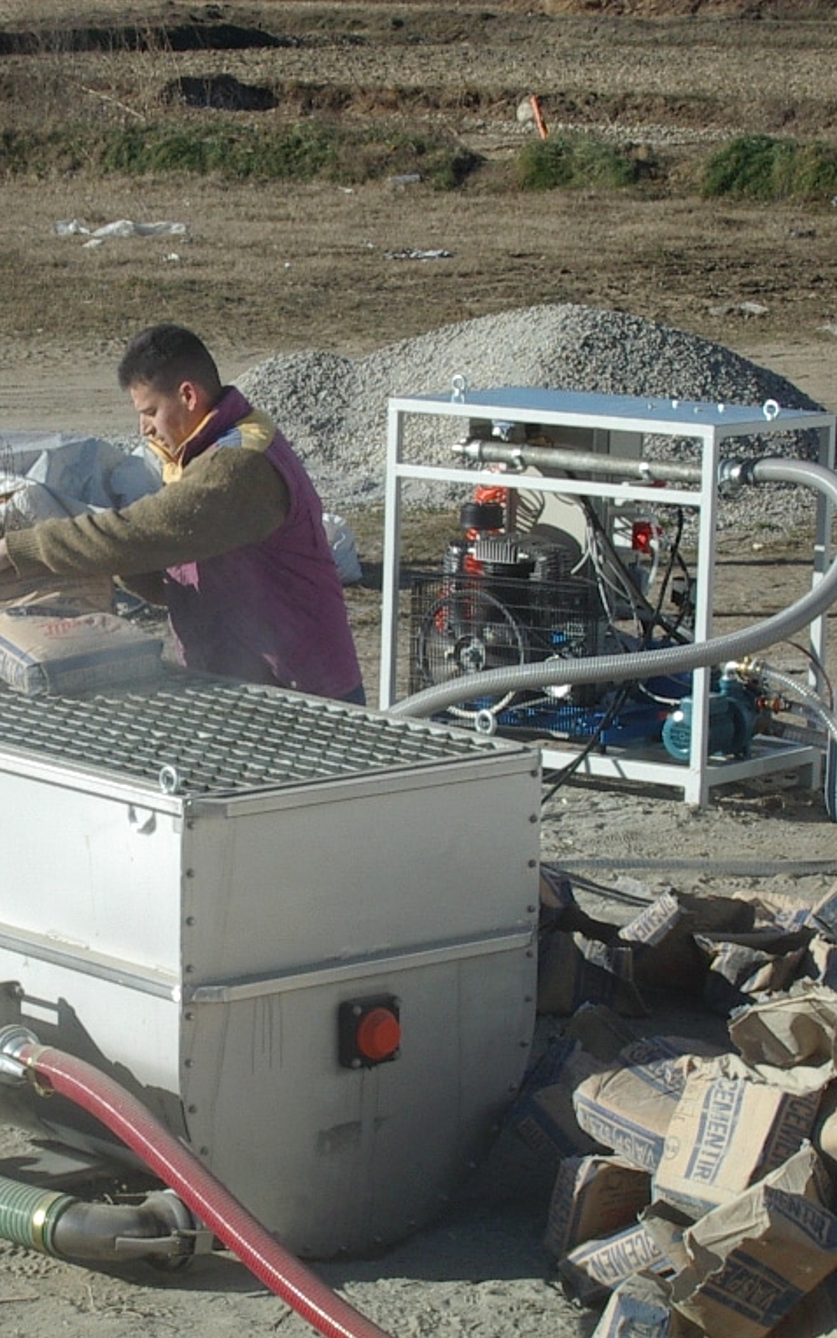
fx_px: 4559
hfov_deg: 10.5
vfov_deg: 16.7
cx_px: 166
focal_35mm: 125
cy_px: 667
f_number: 7.6
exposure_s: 1/250
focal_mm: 13.3
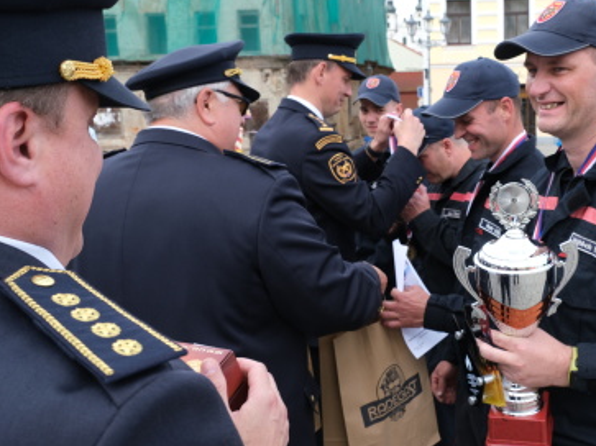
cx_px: 394
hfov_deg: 41.6
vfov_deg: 32.1
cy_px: 184
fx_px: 775
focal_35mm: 45
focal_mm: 22.4
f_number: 9
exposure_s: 1/125
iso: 400
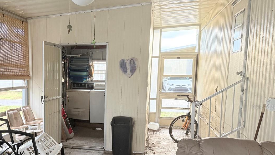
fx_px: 292
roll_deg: -0.2
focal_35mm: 40
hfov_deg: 48.4
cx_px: 66
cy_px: 107
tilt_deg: -6.2
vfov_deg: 29.4
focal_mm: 6.76
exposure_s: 1/89
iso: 200
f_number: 1.78
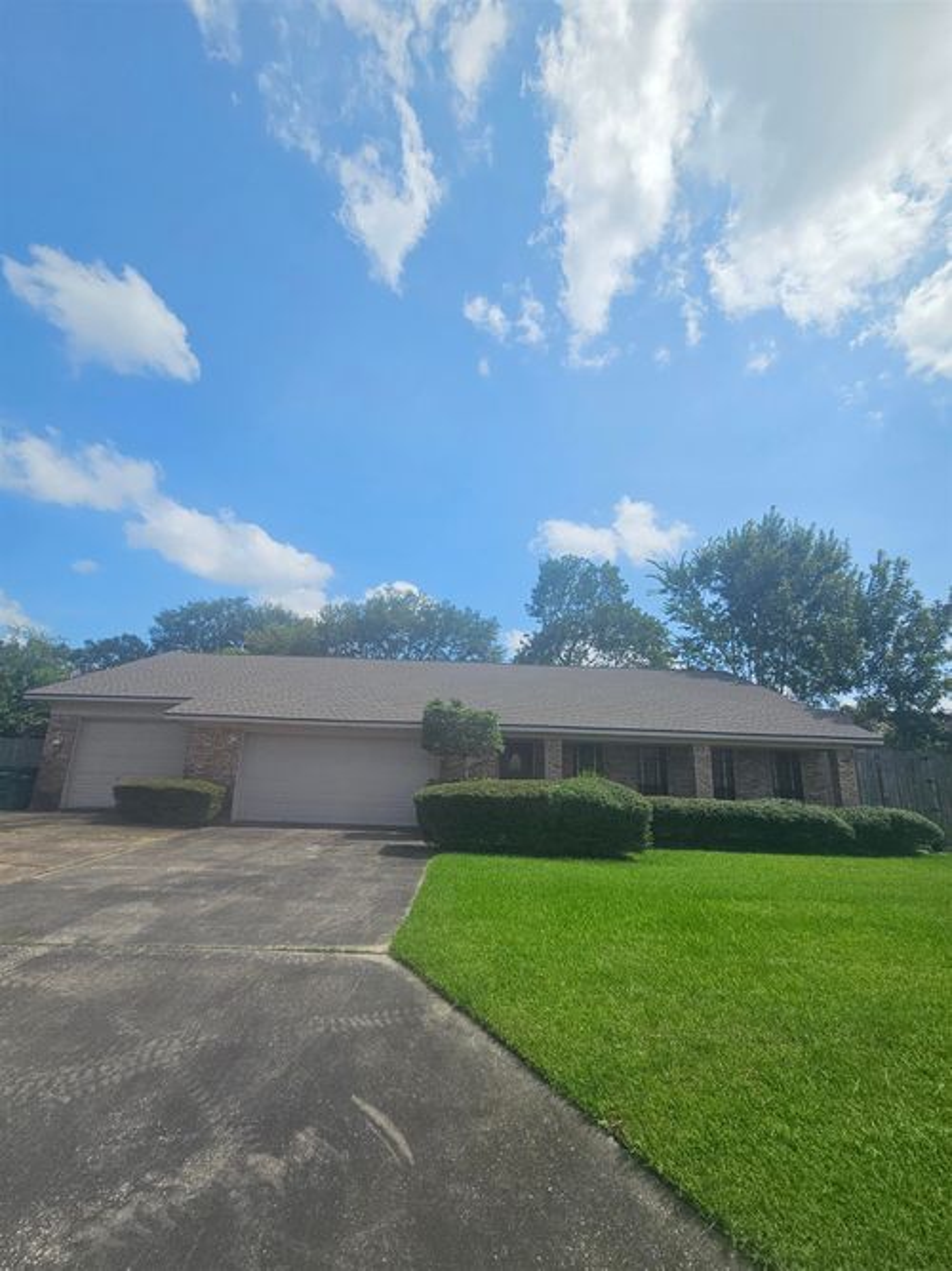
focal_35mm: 13
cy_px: 636
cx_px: 476
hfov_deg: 89.9
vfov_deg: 106.2
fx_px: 477
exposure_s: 1/3109
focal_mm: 2.2
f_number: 2.2
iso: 50
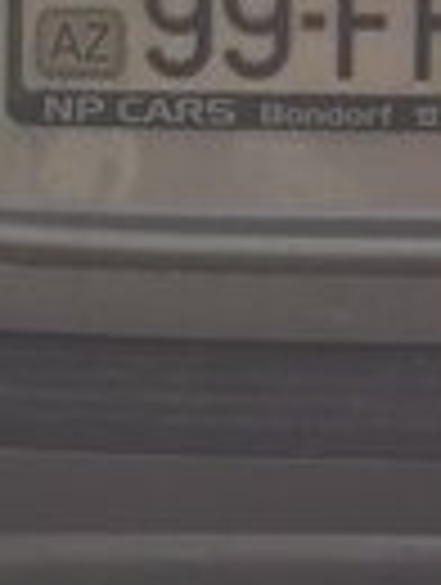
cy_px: -142
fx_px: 2489
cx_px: 405
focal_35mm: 147
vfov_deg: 13.0
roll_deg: -1.3
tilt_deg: -9.6
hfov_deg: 10.1
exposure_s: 1/1364
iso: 32
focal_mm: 4.15
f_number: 2.2
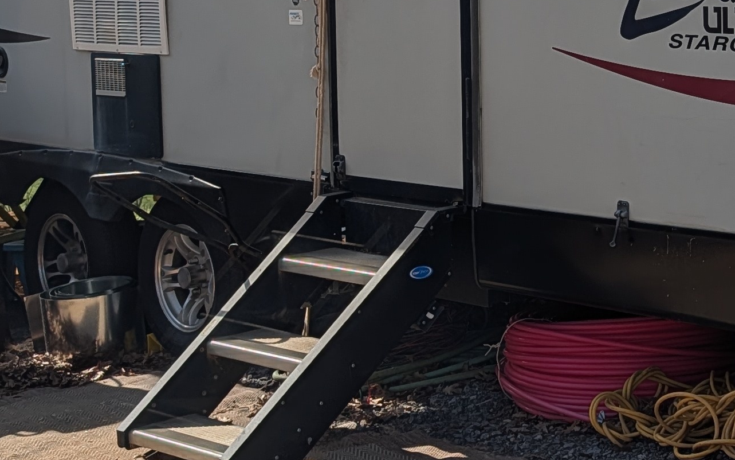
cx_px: 883
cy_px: -17
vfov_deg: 15.8
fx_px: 1623
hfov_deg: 23.3
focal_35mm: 81
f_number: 1.68
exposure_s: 1/15873
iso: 21
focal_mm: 6.9
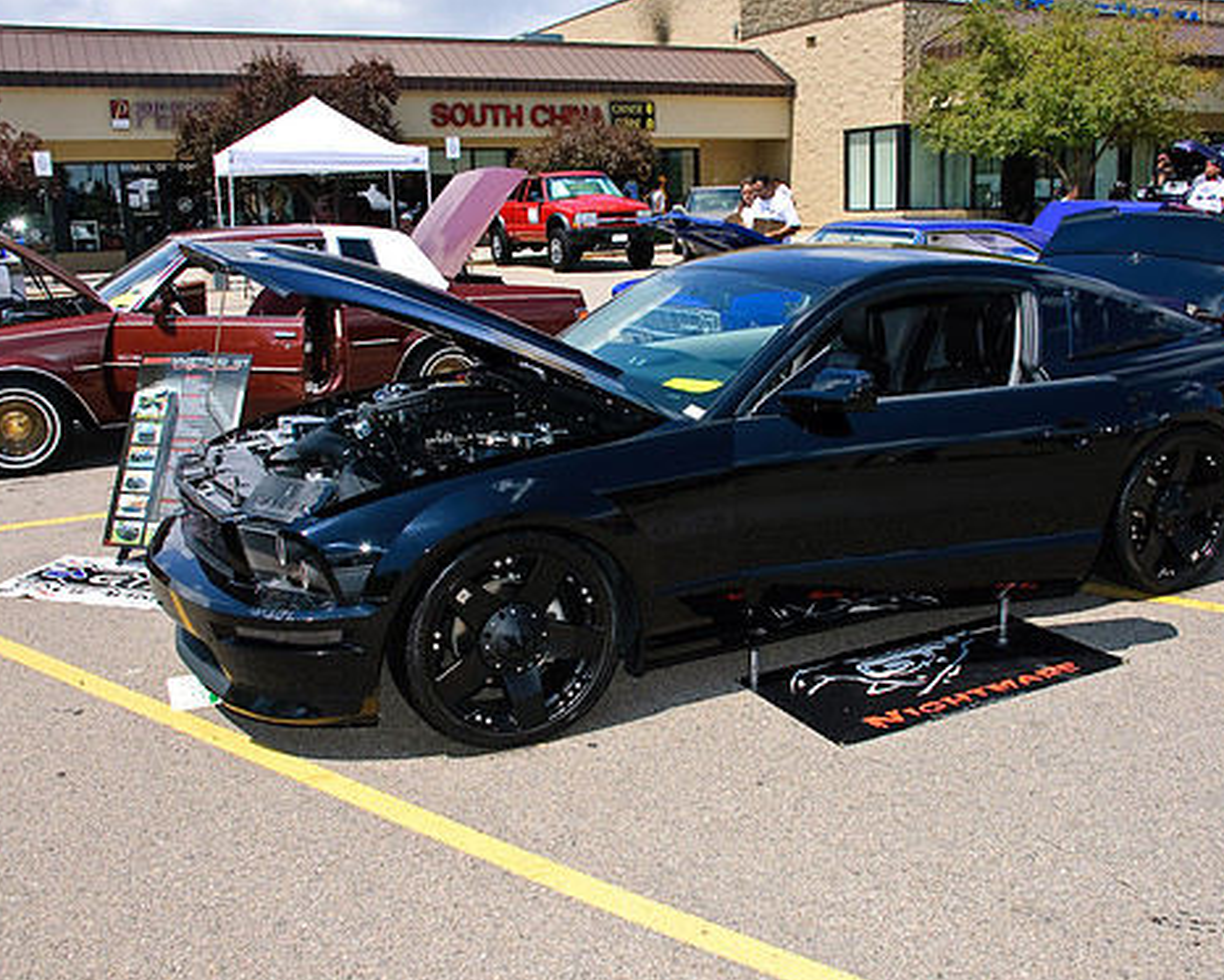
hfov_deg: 51.5
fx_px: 1268
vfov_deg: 42.2
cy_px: 478
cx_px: 638
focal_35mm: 35
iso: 200
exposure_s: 1/400
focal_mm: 20
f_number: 10
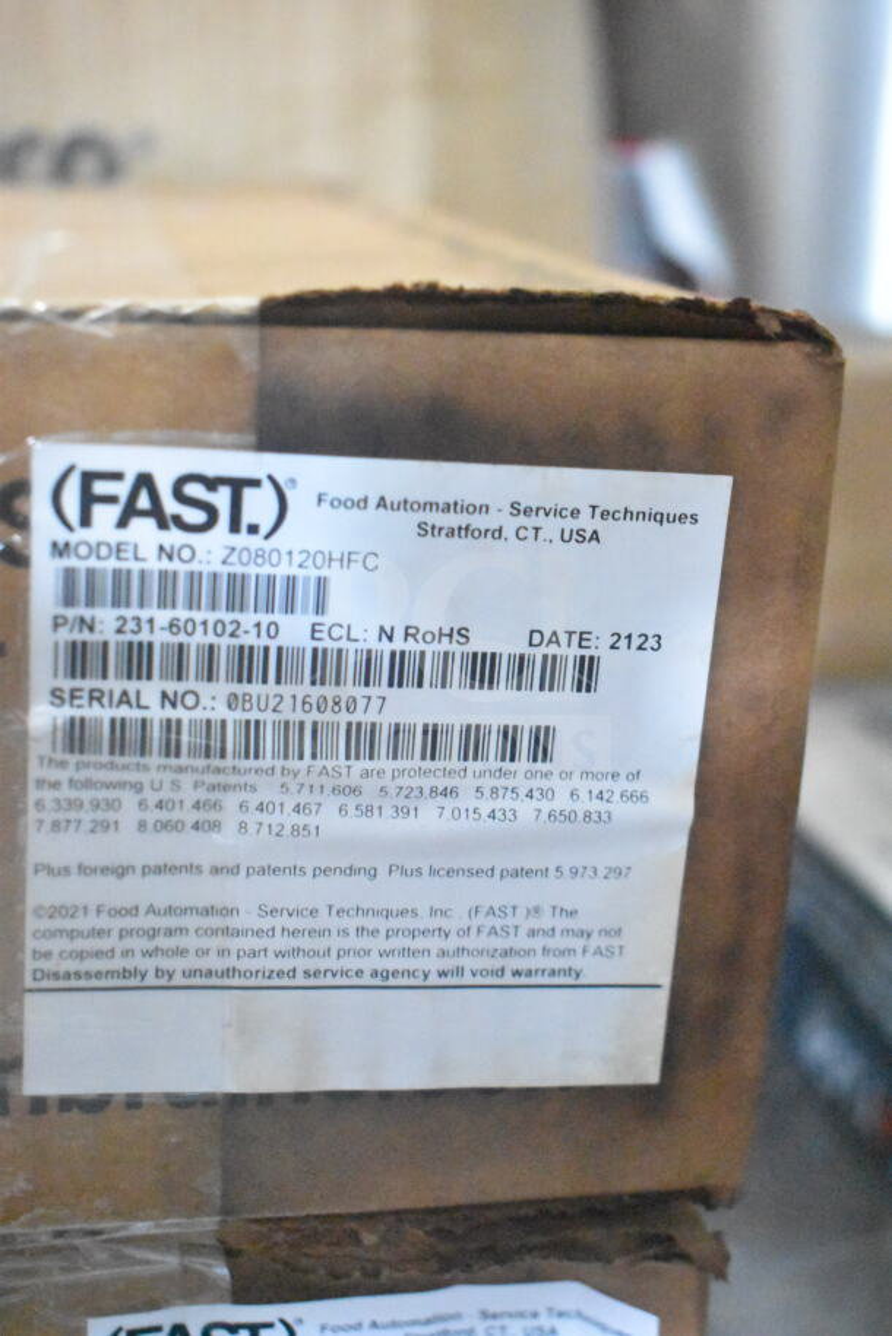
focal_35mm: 48
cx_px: 446
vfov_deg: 41.1
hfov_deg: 28.1
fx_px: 1783
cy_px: 668
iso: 25600
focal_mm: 32
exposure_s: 1/50
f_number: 4.5
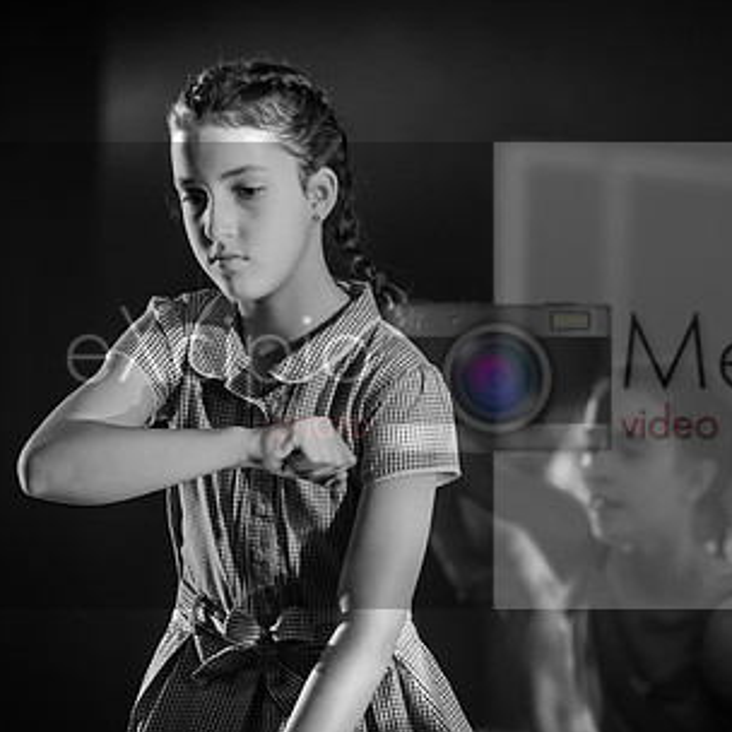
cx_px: 495
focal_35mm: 357
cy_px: 385
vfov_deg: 4.9
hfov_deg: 4.9
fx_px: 8541
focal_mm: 200
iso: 1600
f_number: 2.8
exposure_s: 1/250
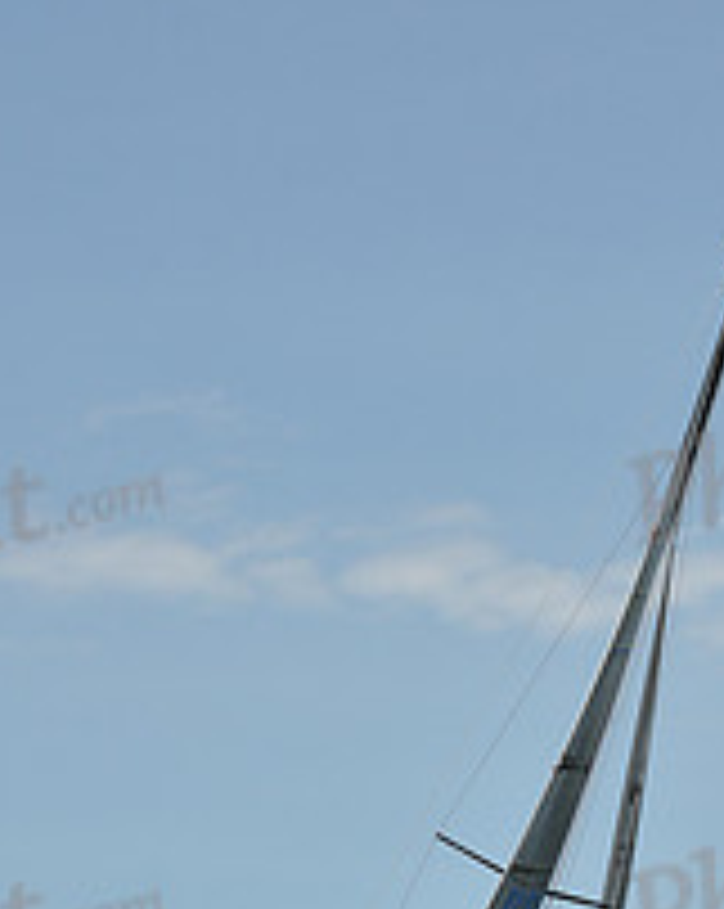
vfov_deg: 10.0
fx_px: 5074
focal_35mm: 189
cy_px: 1143
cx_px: 398
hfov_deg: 8.2
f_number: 9
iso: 250
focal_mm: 70
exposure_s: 1/800
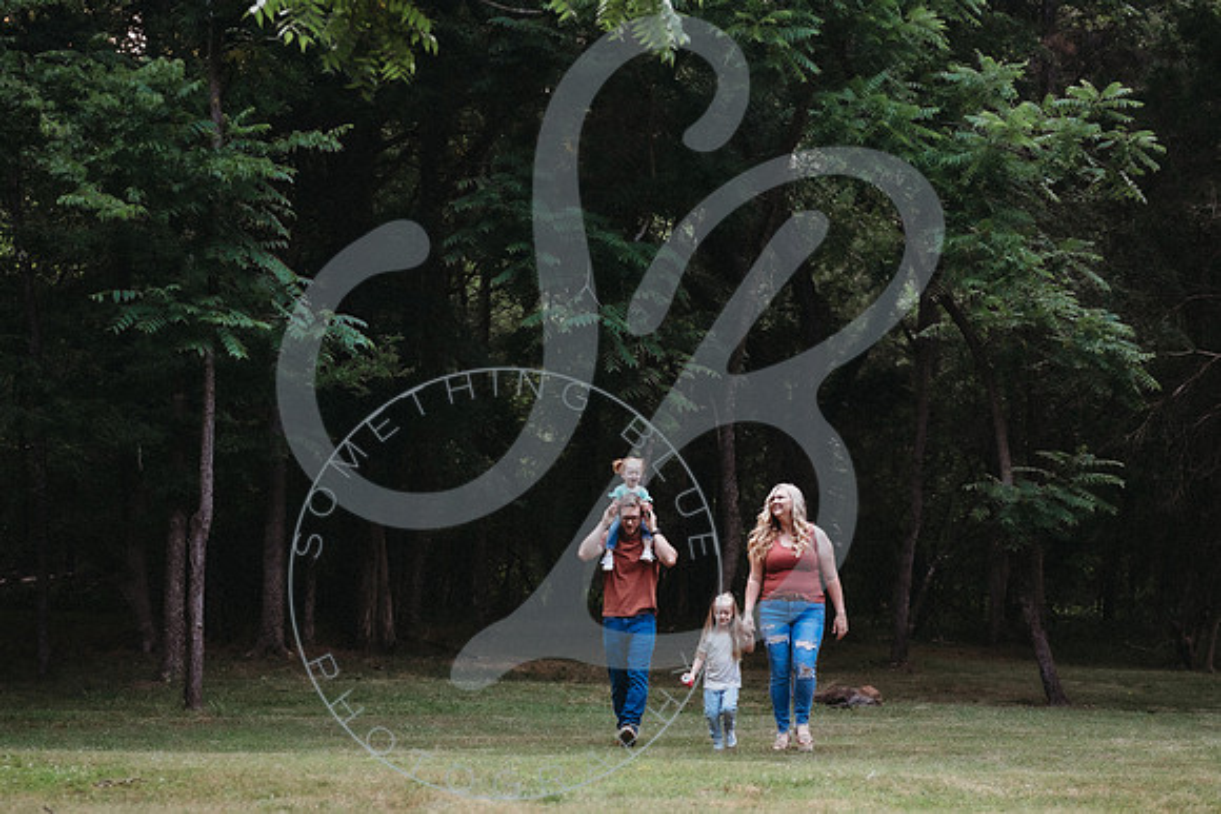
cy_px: 515
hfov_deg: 22.7
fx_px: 3035
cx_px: 615
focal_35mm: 89
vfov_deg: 15.3
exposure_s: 1/400
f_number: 2.8
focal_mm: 70
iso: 500
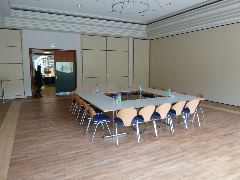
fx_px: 173
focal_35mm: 25
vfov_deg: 54.9
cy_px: 90
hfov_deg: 69.4
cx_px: 120
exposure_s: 1/30
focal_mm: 4.1
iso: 320
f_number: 3.3
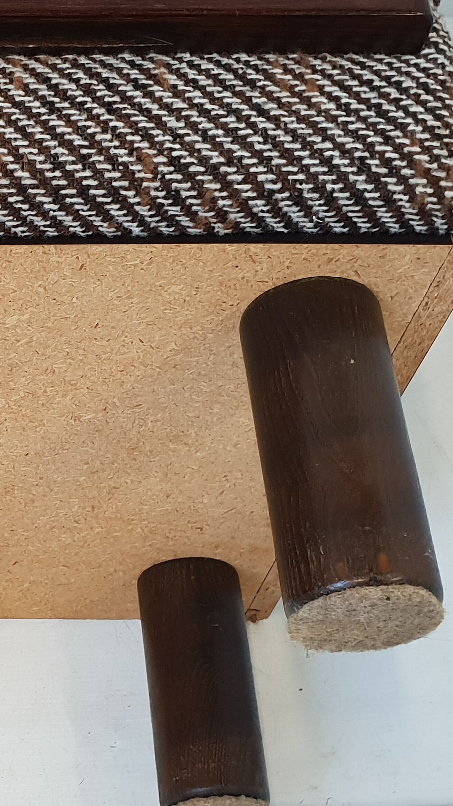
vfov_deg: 42.1
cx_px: -108
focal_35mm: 49
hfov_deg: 22.3
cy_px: 389
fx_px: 1046
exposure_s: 1/50
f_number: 2.4
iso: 250
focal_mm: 4.3
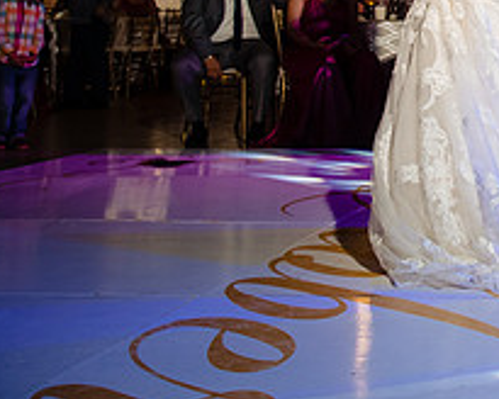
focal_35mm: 75
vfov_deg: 19.4
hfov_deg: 22.1
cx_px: 691
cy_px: -62
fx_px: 1108
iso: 2000
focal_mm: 27
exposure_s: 1/200
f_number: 5.6
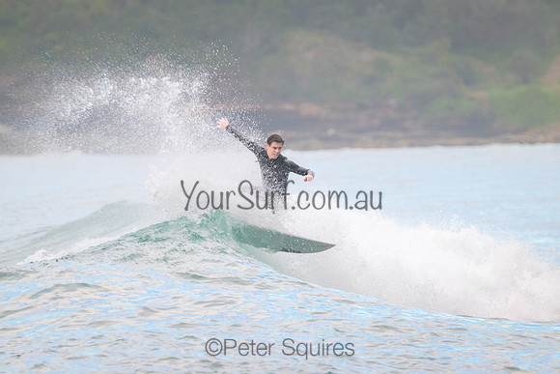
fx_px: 12447
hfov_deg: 2.6
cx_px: 280
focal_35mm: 800
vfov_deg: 1.7
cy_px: 187
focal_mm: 800
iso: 2000
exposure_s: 1/320
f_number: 11
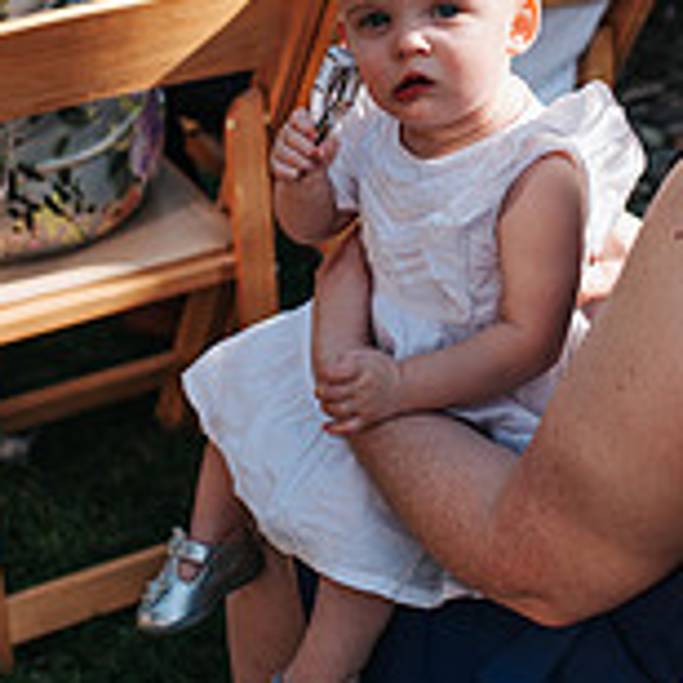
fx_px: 1942
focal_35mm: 87
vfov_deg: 19.7
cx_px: 390
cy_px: 111
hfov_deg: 19.9
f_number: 3.2
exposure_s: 1/500
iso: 110
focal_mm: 35
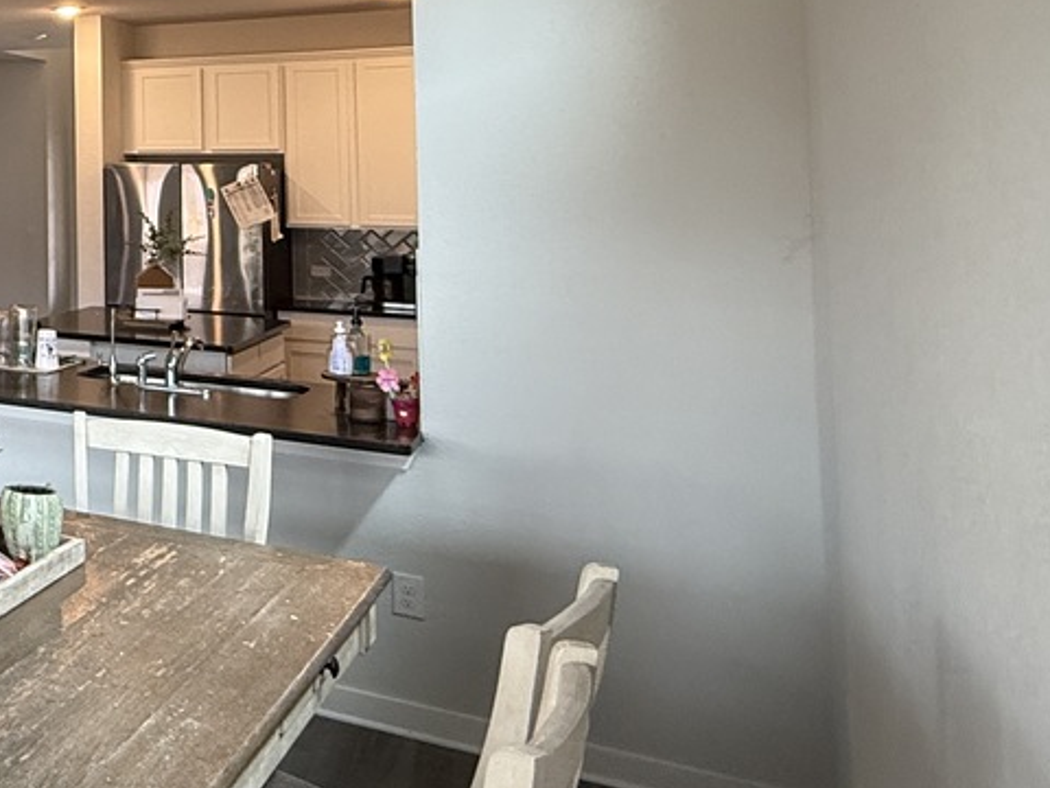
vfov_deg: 32.9
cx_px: -411
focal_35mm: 42
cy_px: 103
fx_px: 1274
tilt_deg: +3.7
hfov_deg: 31.0
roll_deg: -0.5
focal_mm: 2.22
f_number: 2.2
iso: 200
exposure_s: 1/60
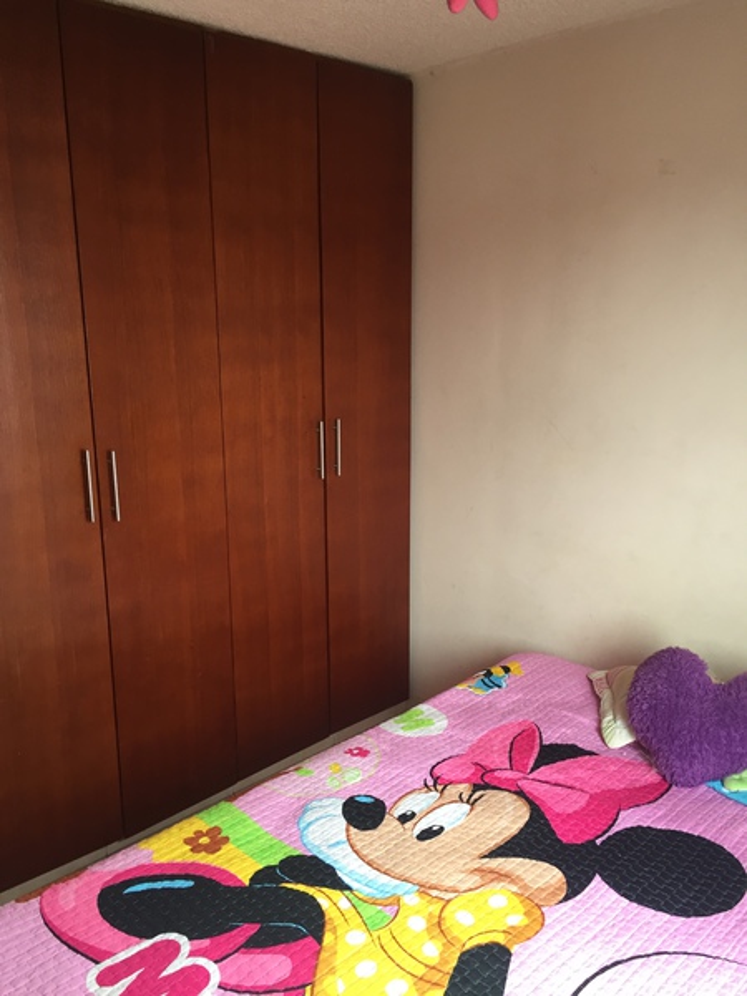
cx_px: 374
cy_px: 498
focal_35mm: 29
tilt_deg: -11.7
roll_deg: +0.4
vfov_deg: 61.7
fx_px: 834
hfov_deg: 48.2
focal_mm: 4.15
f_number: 2.2
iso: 40
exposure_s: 1/30
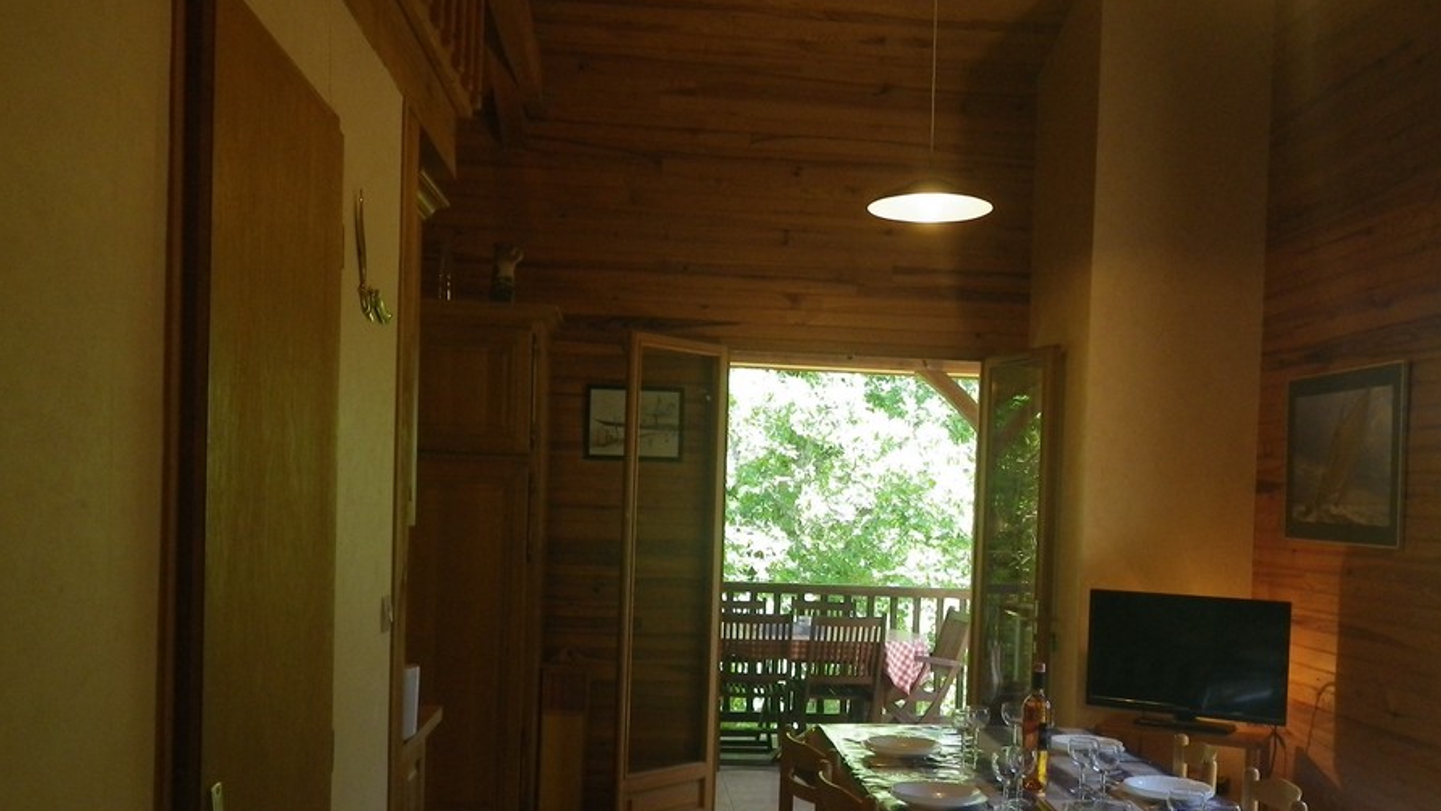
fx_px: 1337
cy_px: 540
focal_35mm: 35
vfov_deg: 33.4
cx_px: 800
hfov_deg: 56.5
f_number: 3.5
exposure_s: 1/50
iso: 200
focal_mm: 5
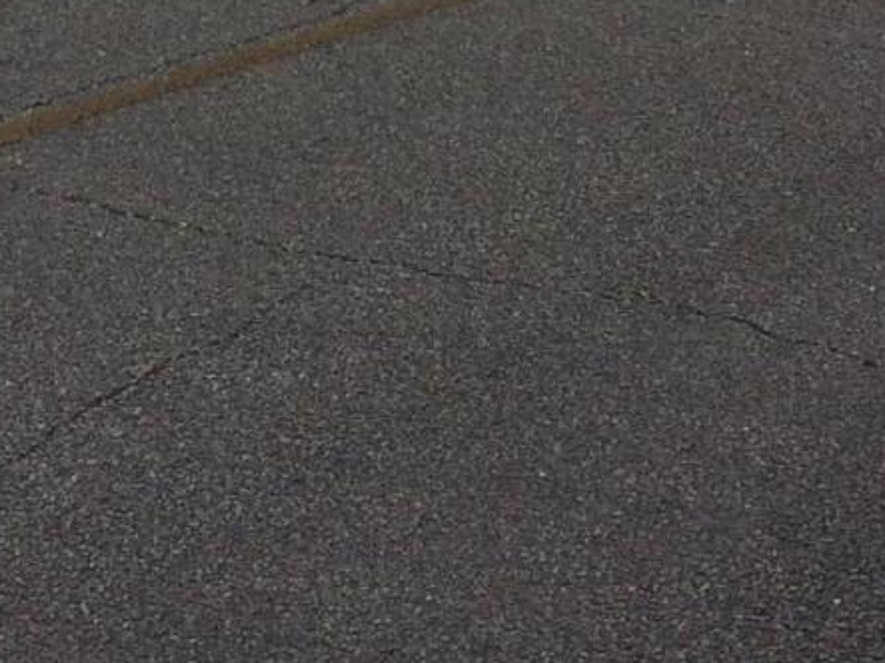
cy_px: -1090
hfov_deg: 15.0
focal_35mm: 131
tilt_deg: +0.7
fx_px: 3348
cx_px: 198
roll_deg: +2.3
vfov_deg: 9.6
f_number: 2.2
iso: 32
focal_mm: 4.15
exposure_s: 1/2415
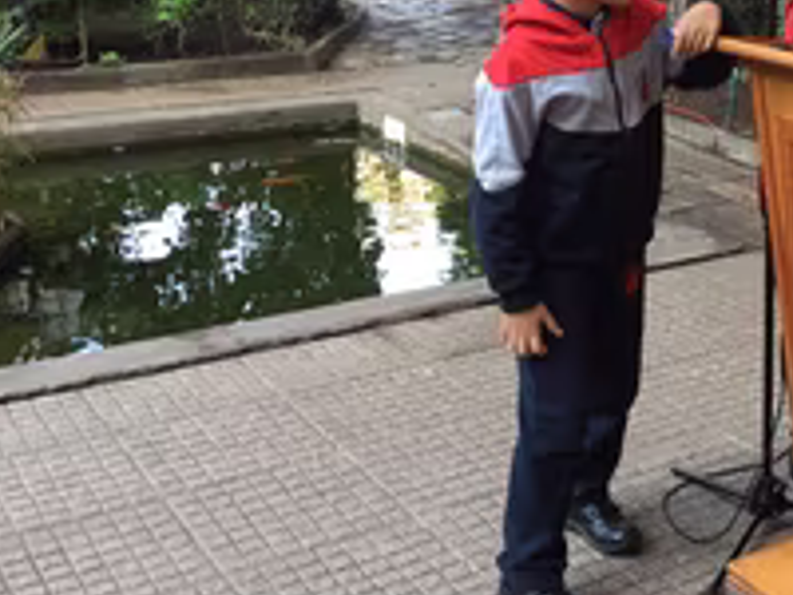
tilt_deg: -12.6
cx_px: 769
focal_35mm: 58
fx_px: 1329
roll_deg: -2.3
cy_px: 171
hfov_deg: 31.1
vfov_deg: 25.0
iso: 32
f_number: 2.2
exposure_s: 1/50
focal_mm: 4.15
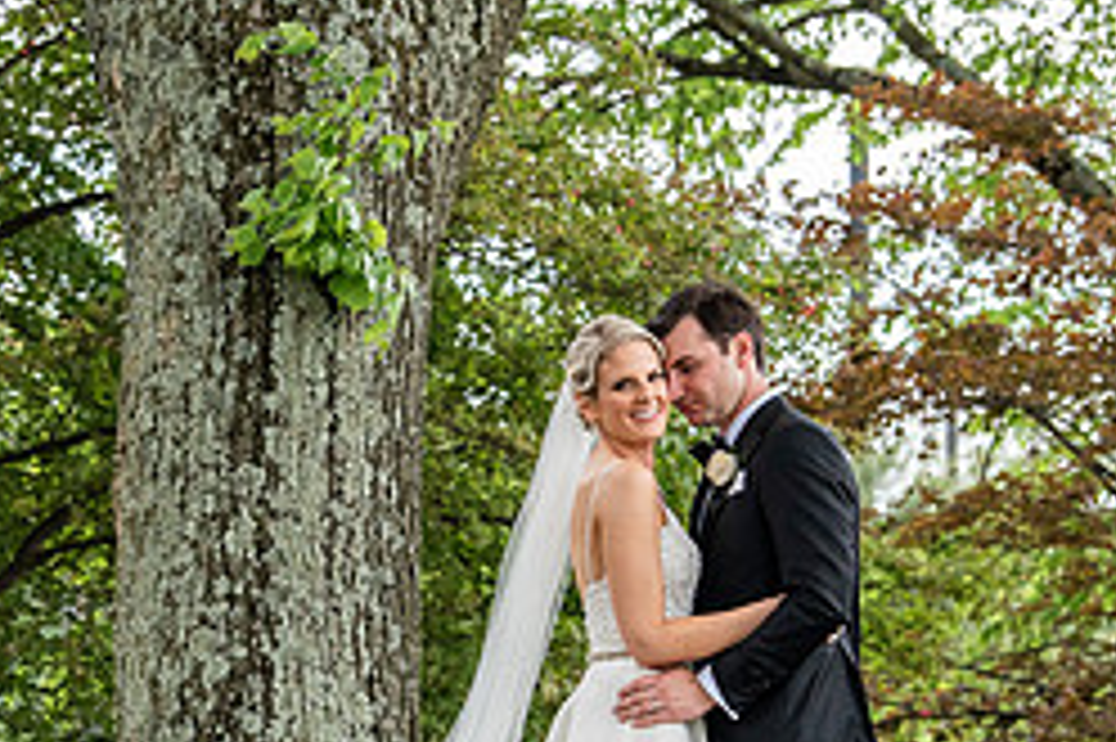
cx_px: 302
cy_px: 551
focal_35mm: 234
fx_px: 7249
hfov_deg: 8.8
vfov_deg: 5.9
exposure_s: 1/400
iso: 1000
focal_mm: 100
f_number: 4.5
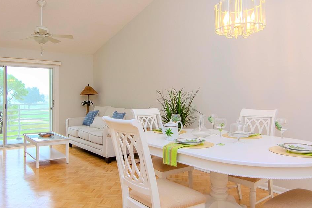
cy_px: 106
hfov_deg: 65.6
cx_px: 138
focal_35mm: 28
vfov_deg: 46.6
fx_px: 241
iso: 800
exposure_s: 1/50
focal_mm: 11
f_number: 10
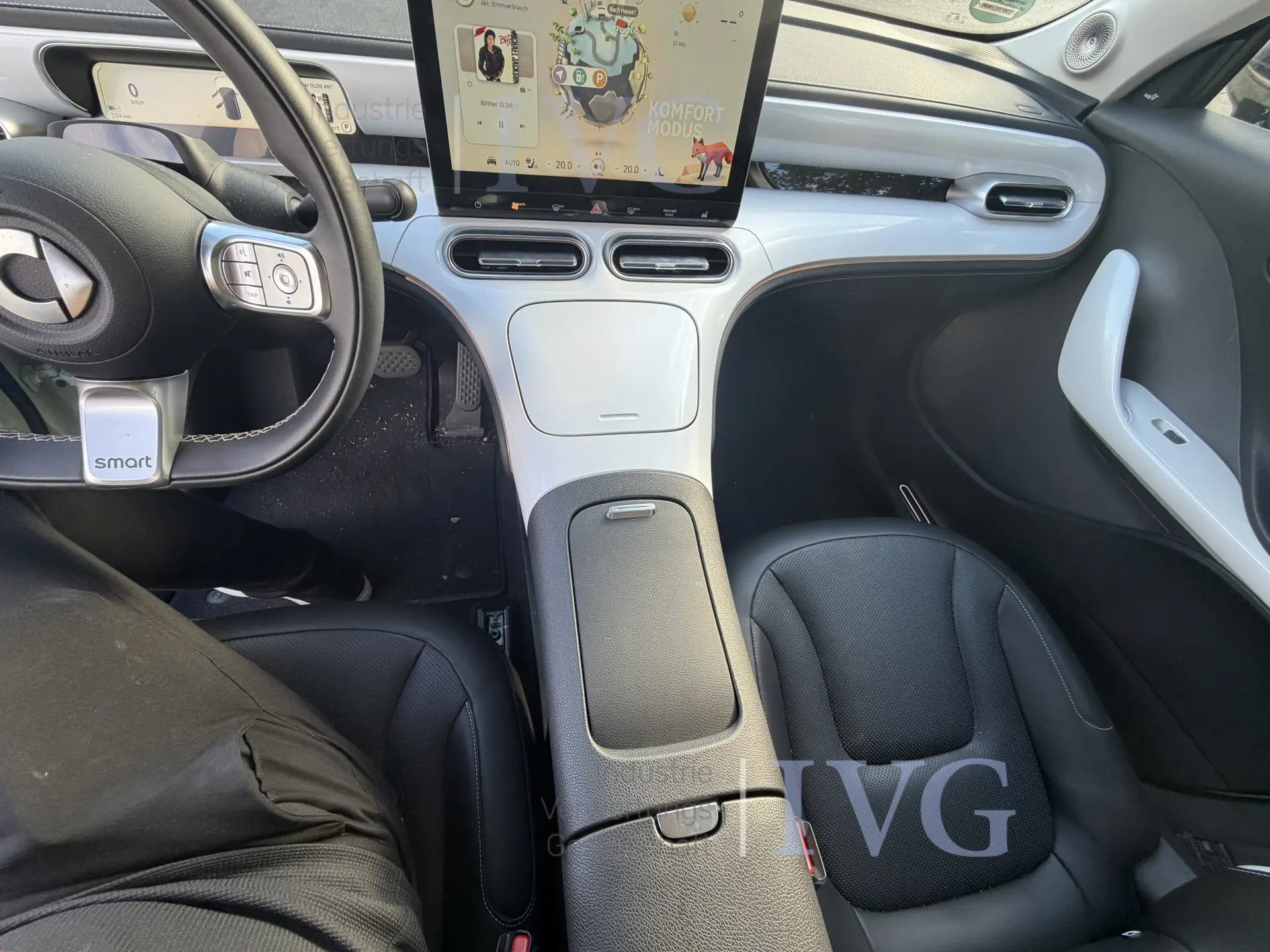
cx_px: 635
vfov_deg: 85.7
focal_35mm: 14
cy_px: 476
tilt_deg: -54.2
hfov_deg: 102.1
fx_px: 514
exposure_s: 1/120
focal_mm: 2.22
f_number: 2.2
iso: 125
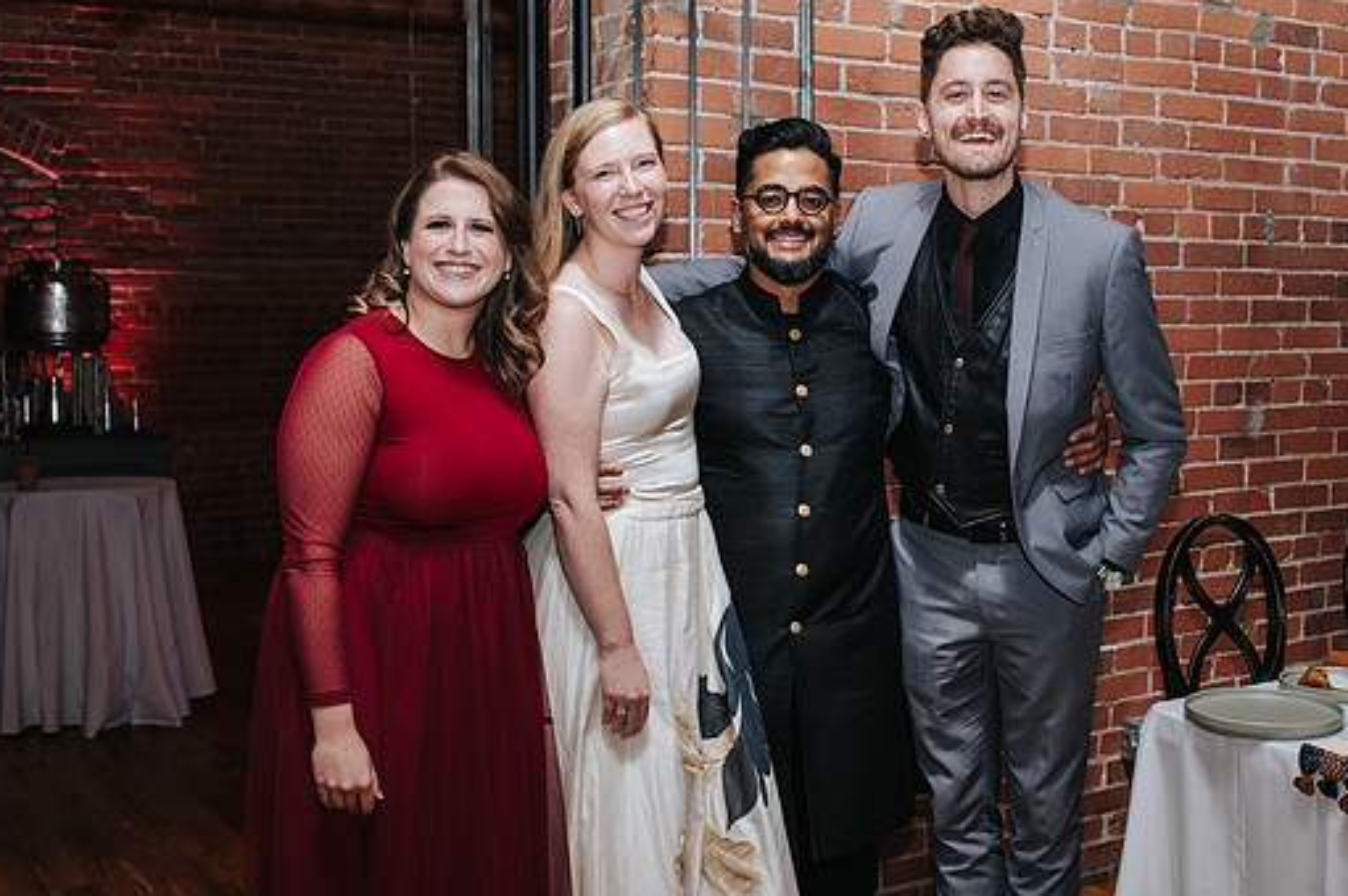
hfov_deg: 43.6
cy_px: 453
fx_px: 1684
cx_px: 740
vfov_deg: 29.8
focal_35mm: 45
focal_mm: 35
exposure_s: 1/200
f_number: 4
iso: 800
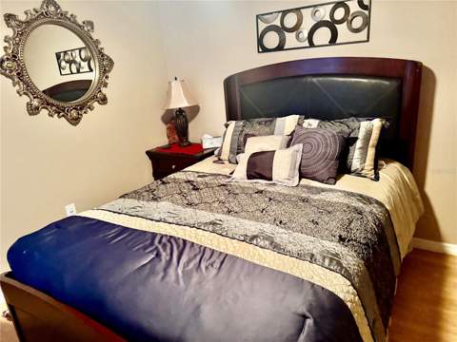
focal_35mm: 24
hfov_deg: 71.6
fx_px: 317
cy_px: 171
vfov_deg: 56.8
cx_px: 228
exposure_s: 1/30
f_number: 1.78
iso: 800
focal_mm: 6.76
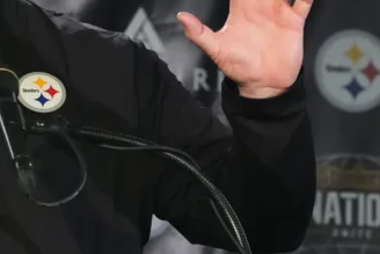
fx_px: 6758
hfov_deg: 3.2
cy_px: -5
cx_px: -31
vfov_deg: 2.1
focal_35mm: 640
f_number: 7.1
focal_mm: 280
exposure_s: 1/500
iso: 10000
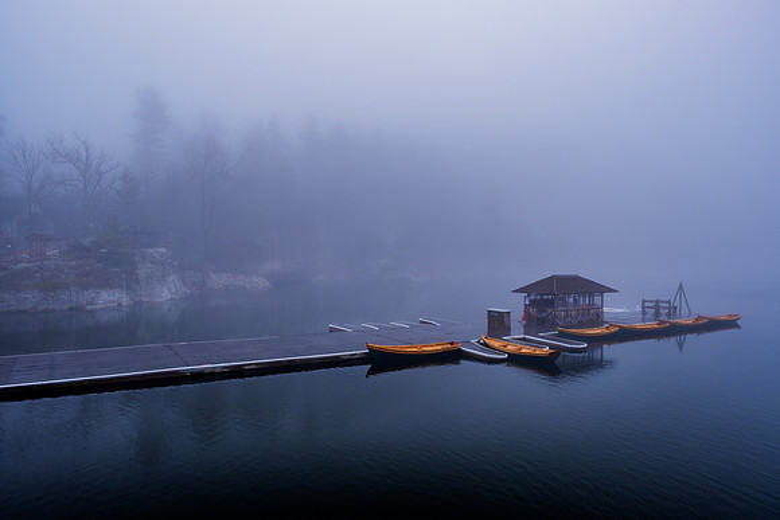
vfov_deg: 52.7
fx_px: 525
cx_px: 394
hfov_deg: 73.2
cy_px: 258
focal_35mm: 24
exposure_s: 1/90
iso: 200
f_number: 8
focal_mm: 16
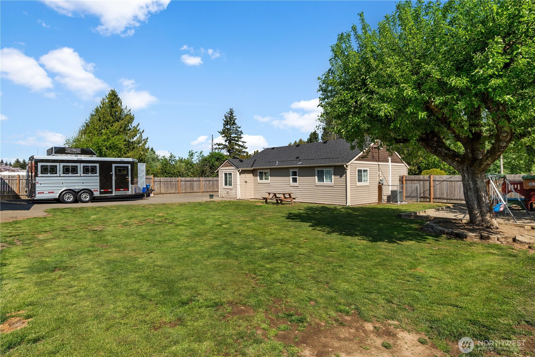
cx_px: 268
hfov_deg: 86.9
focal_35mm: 19
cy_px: 178
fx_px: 282
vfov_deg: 64.5
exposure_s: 1/800
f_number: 7.1
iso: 640
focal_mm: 19
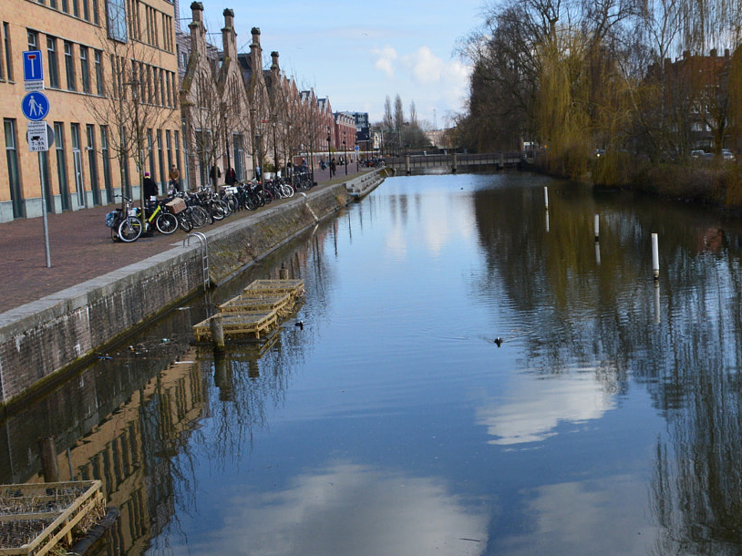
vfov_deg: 28.5
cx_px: 544
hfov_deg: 36.7
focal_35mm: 51
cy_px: 289
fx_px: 1093
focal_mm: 18
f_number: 11
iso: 400
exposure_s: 1/400
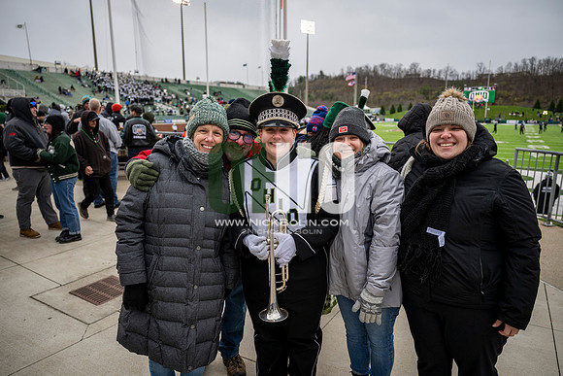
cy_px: 188
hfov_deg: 73.7
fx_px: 375
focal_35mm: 24
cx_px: 282
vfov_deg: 53.2
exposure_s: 1/500
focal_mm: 24
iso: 160
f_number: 2.8
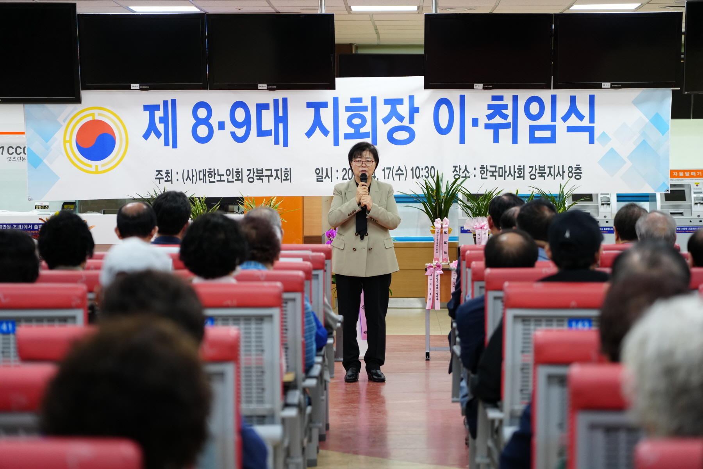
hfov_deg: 19.5
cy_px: 234
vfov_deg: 13.0
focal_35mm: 105
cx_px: 352
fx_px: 2050
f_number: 4
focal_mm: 105
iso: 1600
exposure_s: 1/160
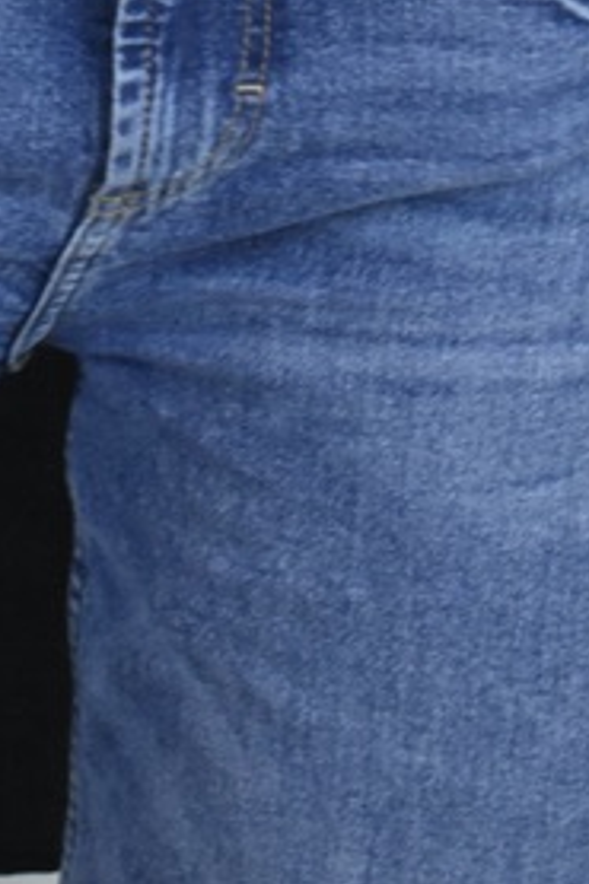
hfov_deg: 6.1
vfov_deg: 8.8
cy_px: -709
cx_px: -73
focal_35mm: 223
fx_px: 5479
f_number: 18
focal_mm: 38
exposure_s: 1/30
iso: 1600
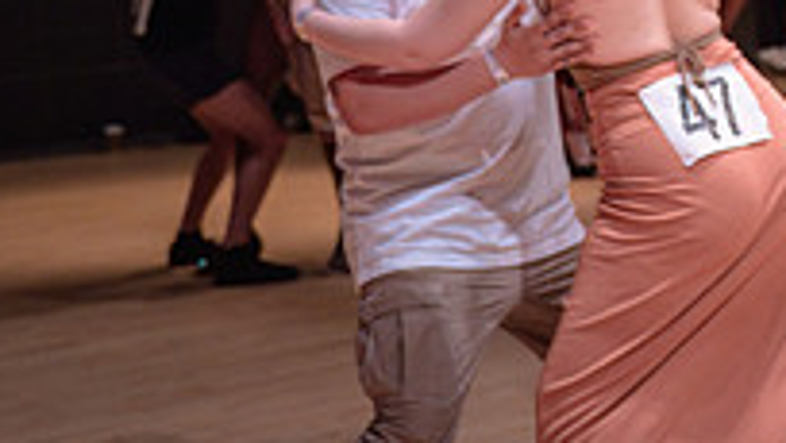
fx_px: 2544
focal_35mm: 122
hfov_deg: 16.5
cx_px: 1044
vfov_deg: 9.9
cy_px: 123
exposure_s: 1/200
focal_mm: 35
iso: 1600
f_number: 2.8
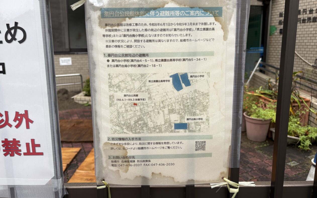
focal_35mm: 28
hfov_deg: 66.5
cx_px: 161
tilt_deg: -9.4
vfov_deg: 44.4
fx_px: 242
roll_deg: +0.9
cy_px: 85
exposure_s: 1/519
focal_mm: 5.96
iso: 50
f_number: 1.6
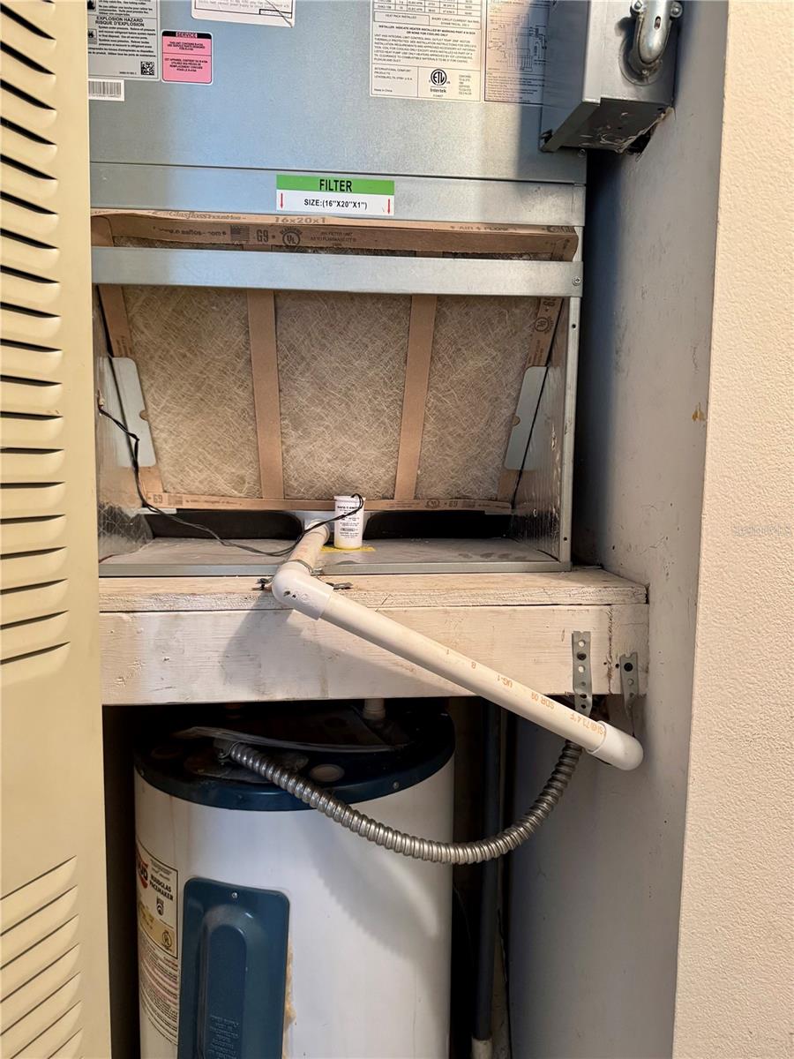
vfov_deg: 71.6
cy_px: 530
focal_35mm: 24
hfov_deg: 56.8
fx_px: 734
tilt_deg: -5.2
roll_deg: -1.1
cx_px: 397
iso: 320
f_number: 1.78
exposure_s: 1/60
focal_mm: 6.76
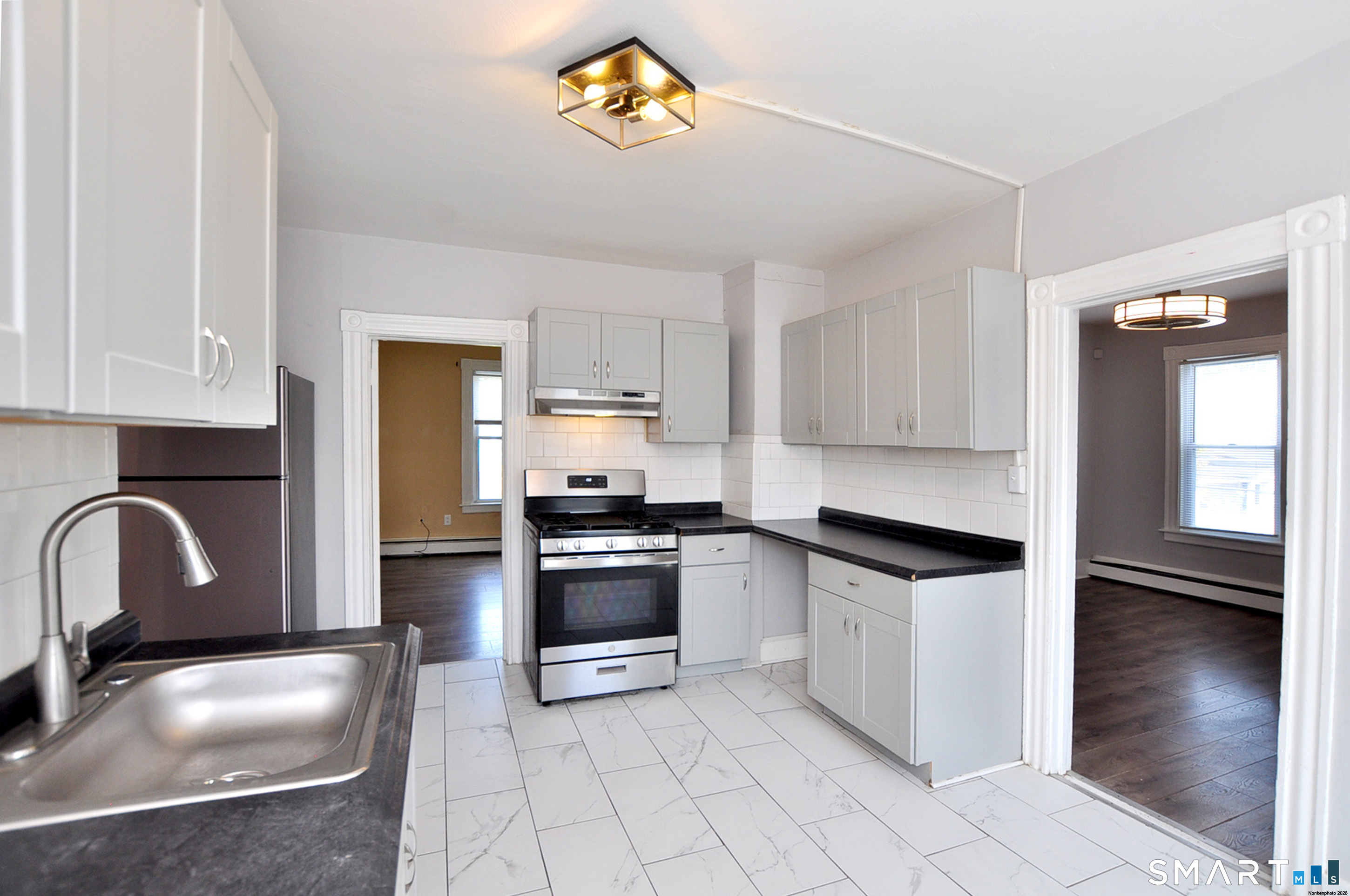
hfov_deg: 100.5
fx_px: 562
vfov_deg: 77.2
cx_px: 675
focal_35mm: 15
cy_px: 448
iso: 250
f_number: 4.5
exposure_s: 1/60
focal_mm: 10
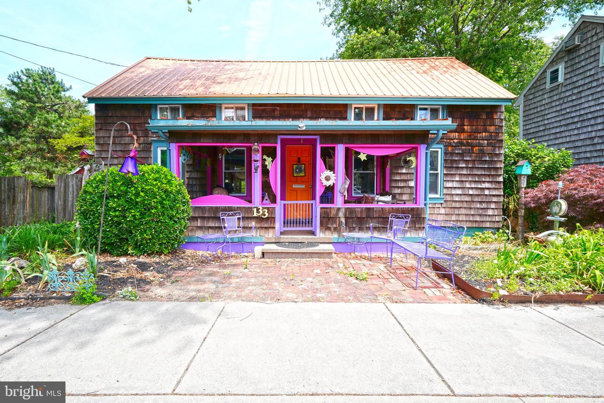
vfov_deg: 77.3
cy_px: 202
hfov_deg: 100.4
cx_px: 302
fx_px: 252
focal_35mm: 15
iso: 100
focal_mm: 10
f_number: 6.3
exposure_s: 1/125
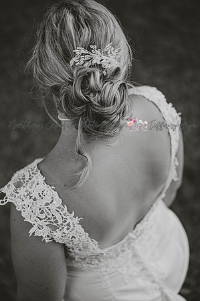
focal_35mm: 70
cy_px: 150
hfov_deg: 19.4
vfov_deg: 28.9
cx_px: 100
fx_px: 585
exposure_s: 1/125
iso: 1400
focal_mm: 70
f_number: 2.8
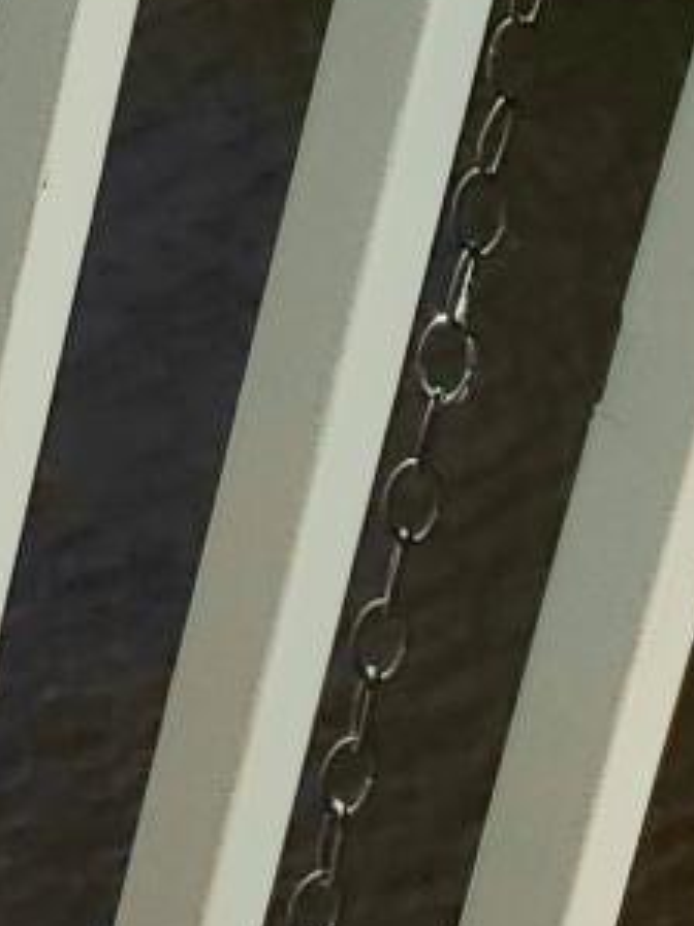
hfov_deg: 7.8
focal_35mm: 174
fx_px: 4655
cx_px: -1109
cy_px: -914
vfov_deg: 10.5
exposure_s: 1/2008
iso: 50
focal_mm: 4.3
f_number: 1.5
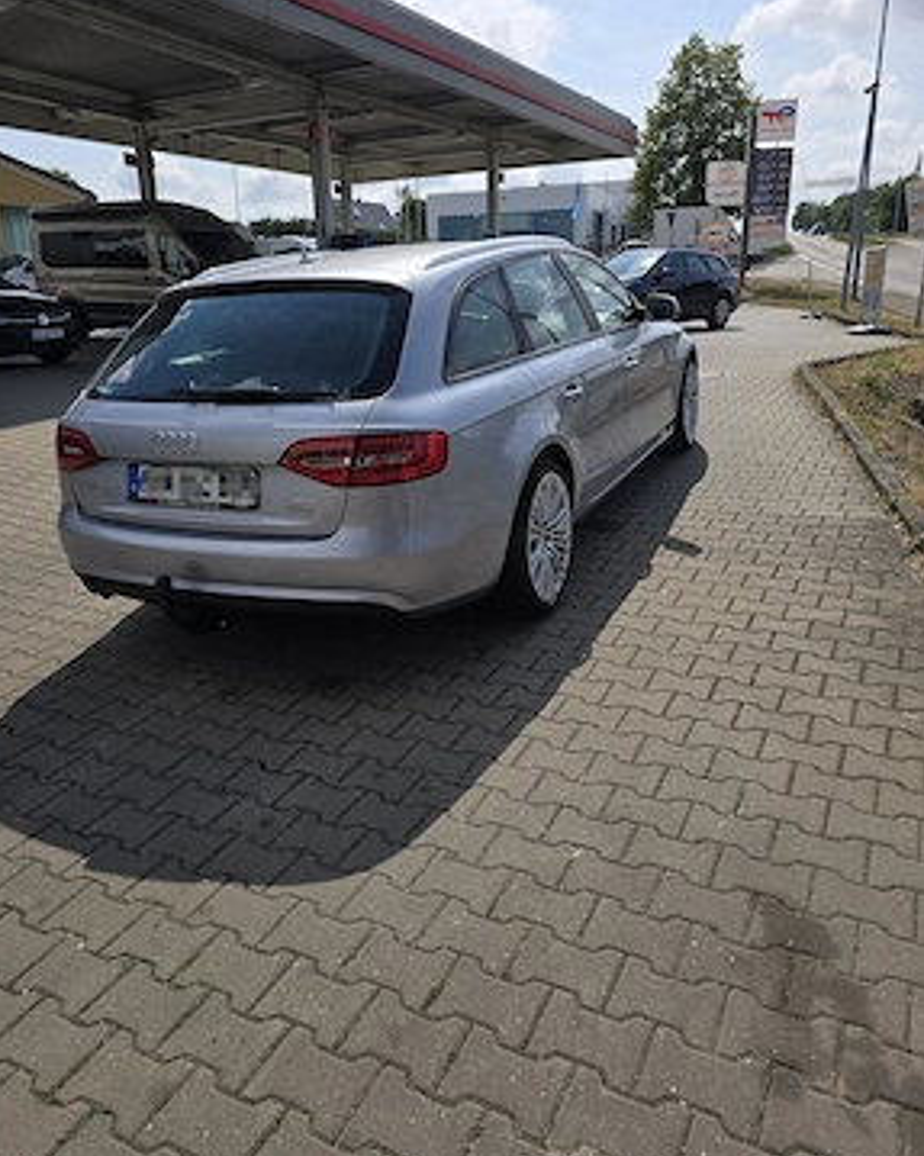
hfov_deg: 56.8
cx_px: 448
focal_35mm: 25
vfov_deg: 68.1
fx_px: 855
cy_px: 557
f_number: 1.7
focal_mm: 6.3
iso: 12
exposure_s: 1/1429
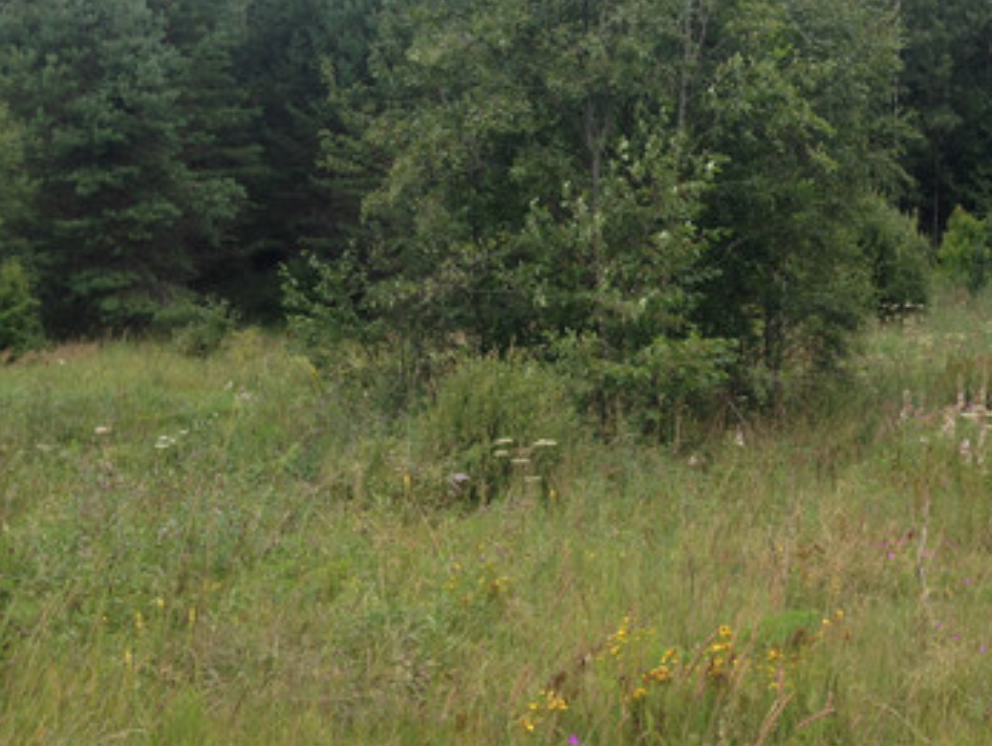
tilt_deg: +3.1
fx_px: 1749
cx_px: 886
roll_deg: -1.3
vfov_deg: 24.0
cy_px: 301
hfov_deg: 30.3
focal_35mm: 61
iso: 50
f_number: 2.4
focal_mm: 4.12
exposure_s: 1/471
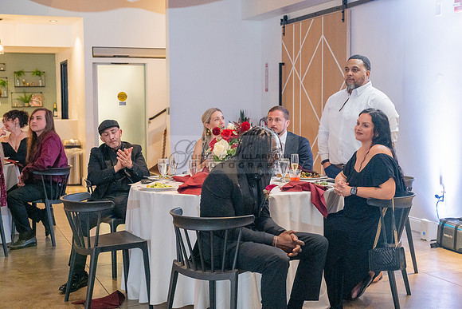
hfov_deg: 38.9
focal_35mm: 51
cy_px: 154
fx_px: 655
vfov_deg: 26.5
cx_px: 231
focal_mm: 51
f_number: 4
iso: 3200
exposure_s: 1/200
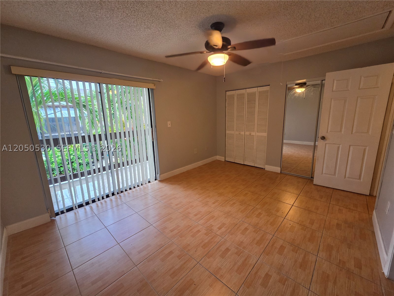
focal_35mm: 13
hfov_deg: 106.2
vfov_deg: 89.9
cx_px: 197
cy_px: 148
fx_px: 148
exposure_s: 1/60
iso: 250
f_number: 2.2
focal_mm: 2.2
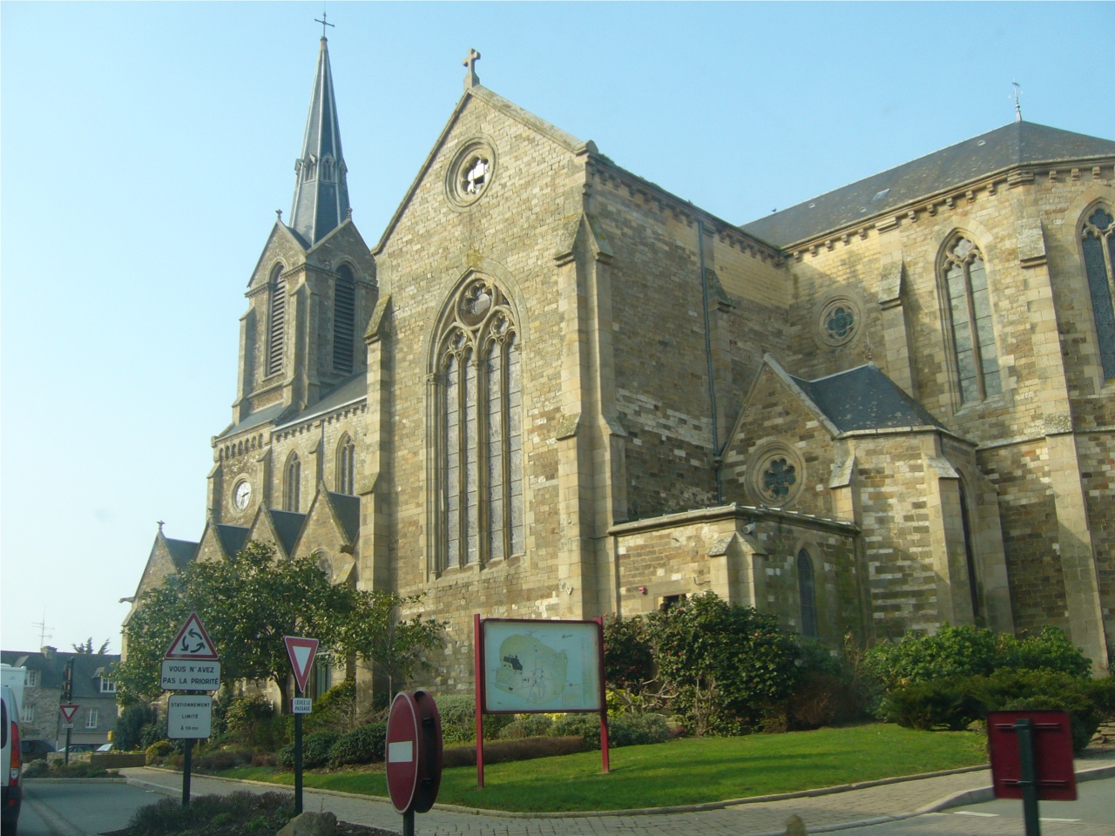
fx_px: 1127
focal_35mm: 35
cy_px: 418
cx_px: 558
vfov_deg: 40.7
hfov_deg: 52.6
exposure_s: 1/125
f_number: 5.6
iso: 80
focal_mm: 5.8
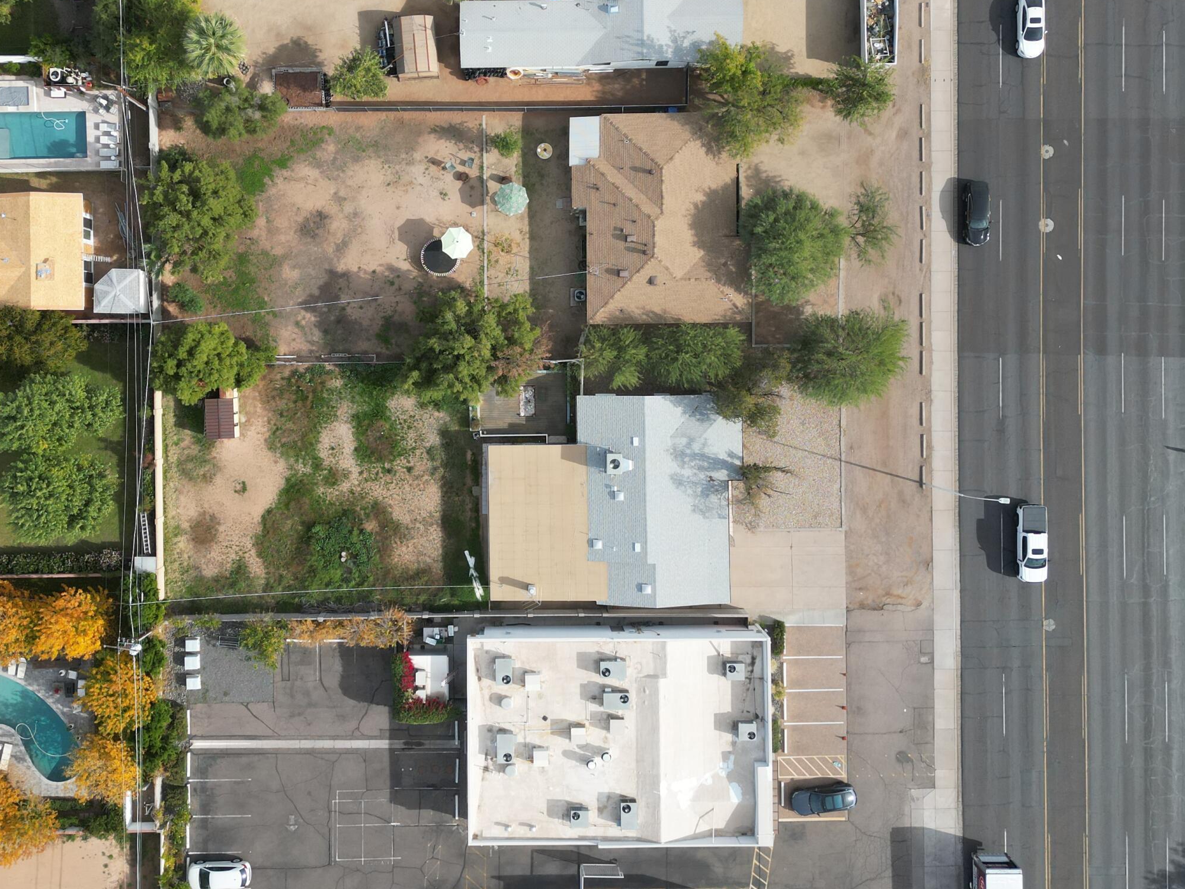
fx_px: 1232
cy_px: 365
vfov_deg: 39.5
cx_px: 515
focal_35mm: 36
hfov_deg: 51.2
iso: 140
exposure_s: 1/2000
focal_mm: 6.72
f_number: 1.7
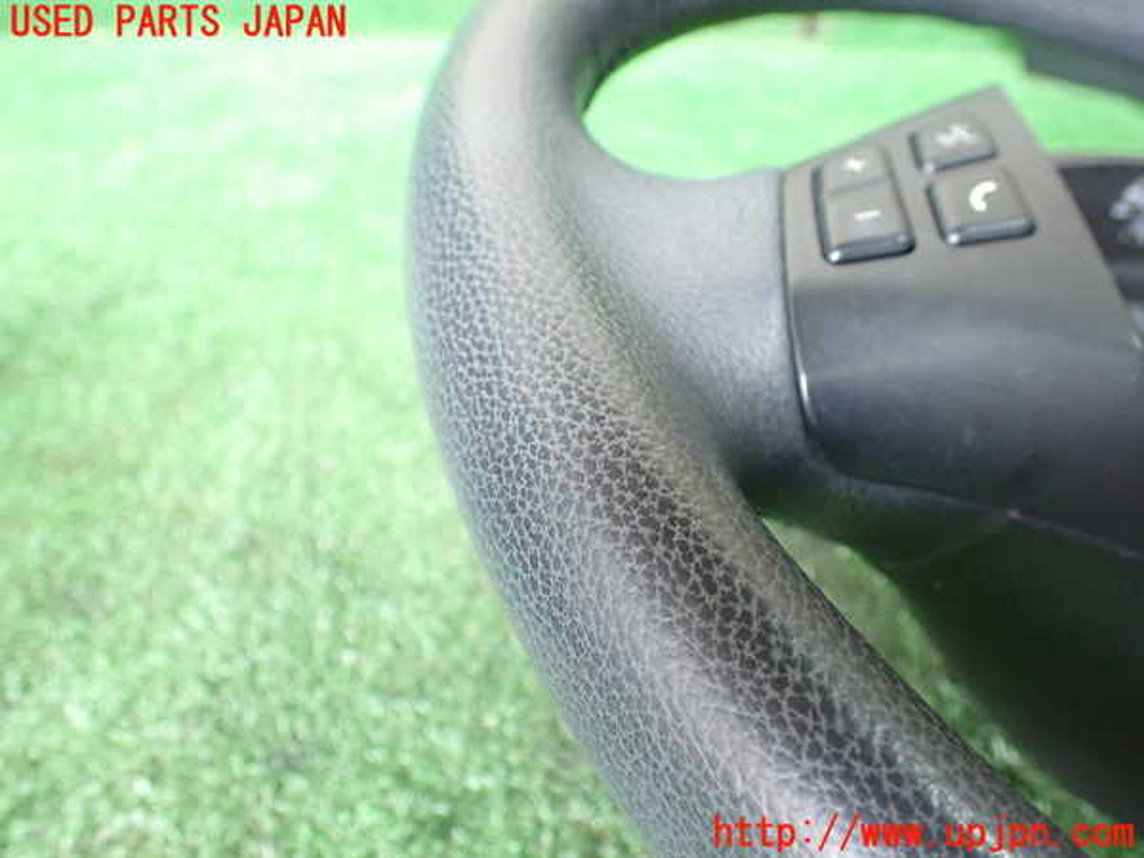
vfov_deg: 46.8
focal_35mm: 30
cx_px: 572
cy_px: 429
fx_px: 991
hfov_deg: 60.0
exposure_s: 1/60
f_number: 2.3
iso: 800
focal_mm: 5.4
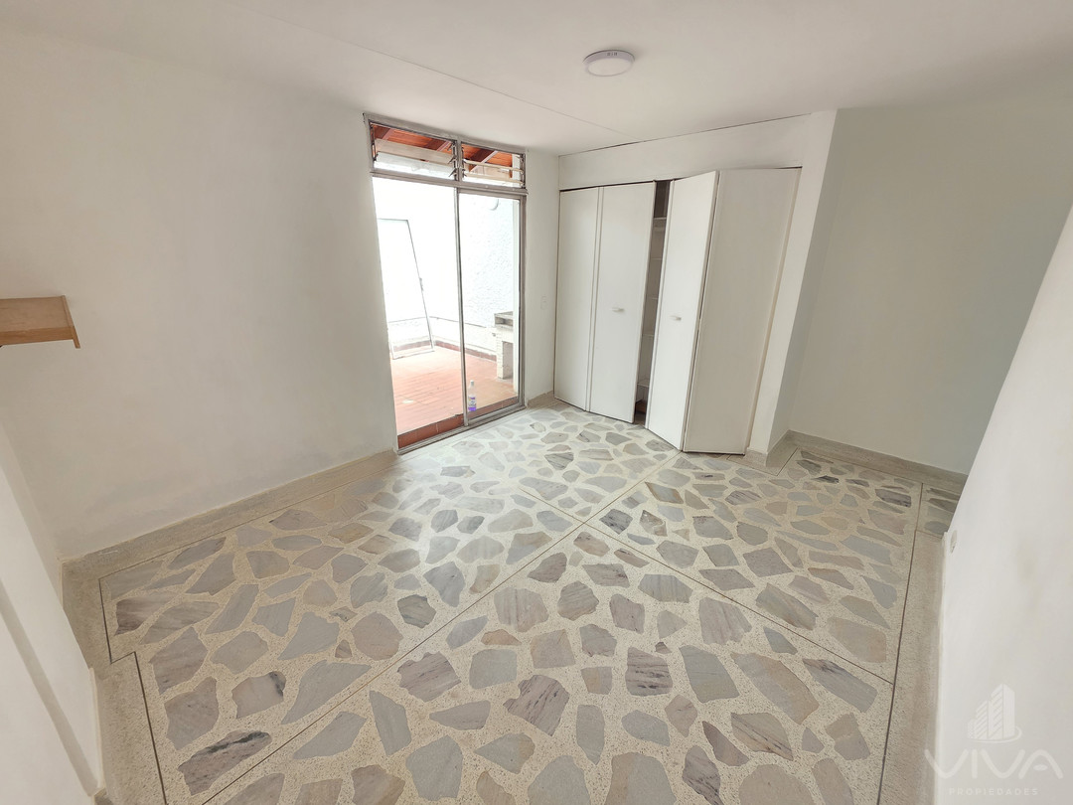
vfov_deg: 89.9
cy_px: 402
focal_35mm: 13
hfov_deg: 106.2
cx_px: 536
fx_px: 403
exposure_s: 1/120
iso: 200
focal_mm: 2.2
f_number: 1.9
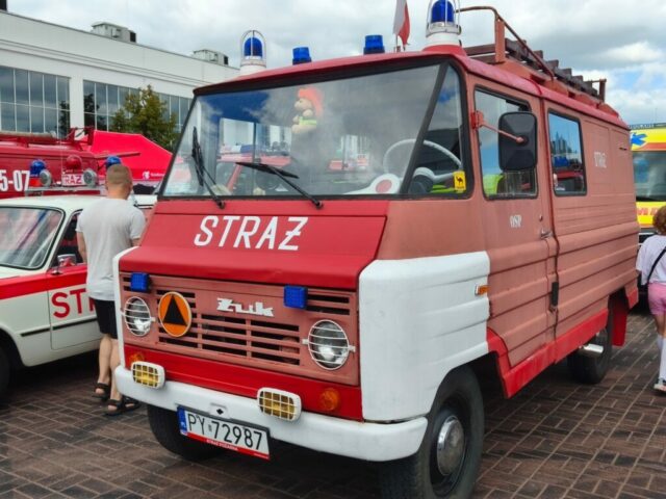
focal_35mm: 34
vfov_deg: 41.8
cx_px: 333
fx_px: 654
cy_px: 250
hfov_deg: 54.0
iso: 50
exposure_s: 1/641
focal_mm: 6.06
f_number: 1.7
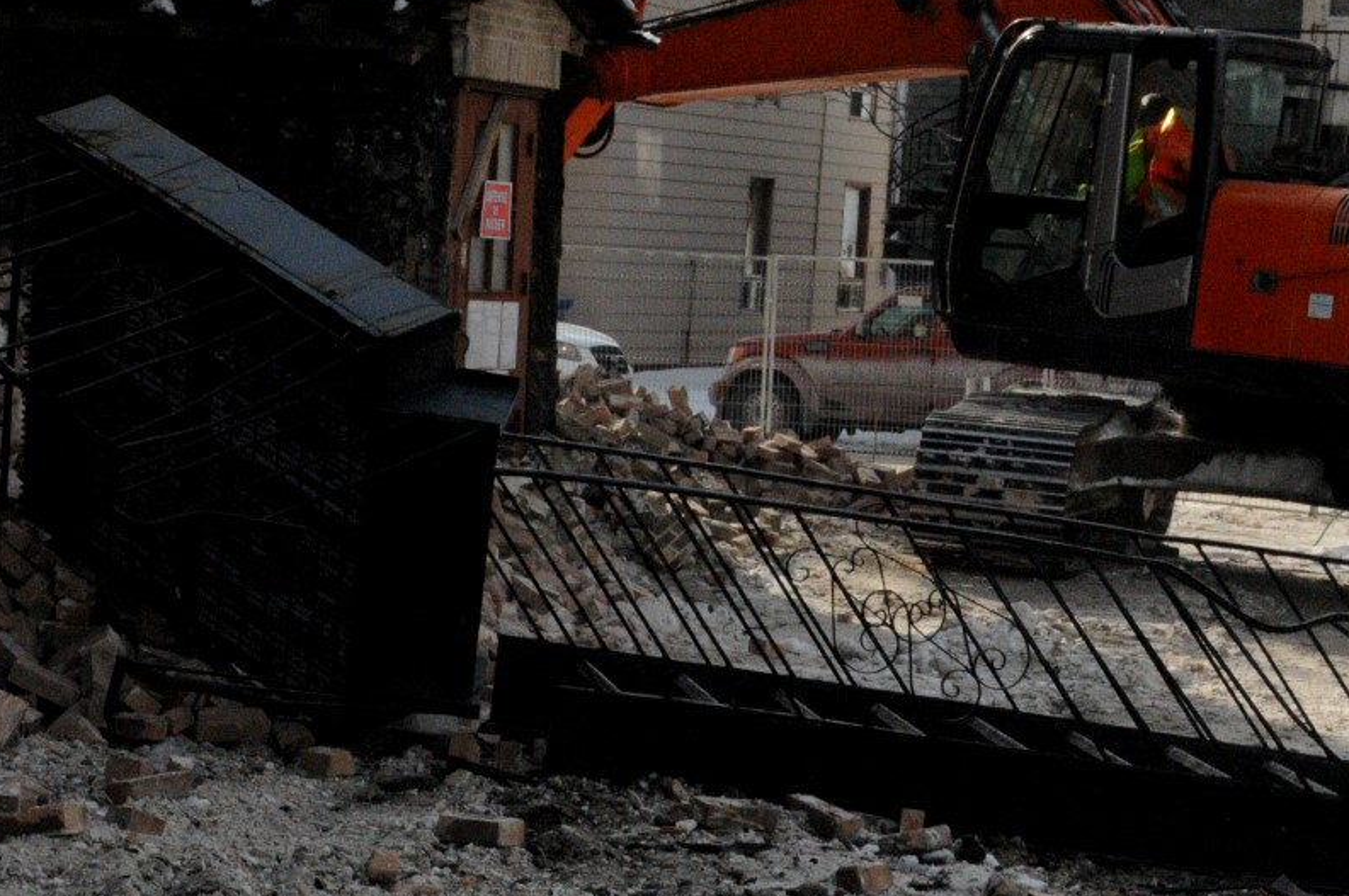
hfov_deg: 16.6
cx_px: 395
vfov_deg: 11.1
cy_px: 573
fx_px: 4604
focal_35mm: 123
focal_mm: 40
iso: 2500
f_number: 16
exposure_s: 1/1000
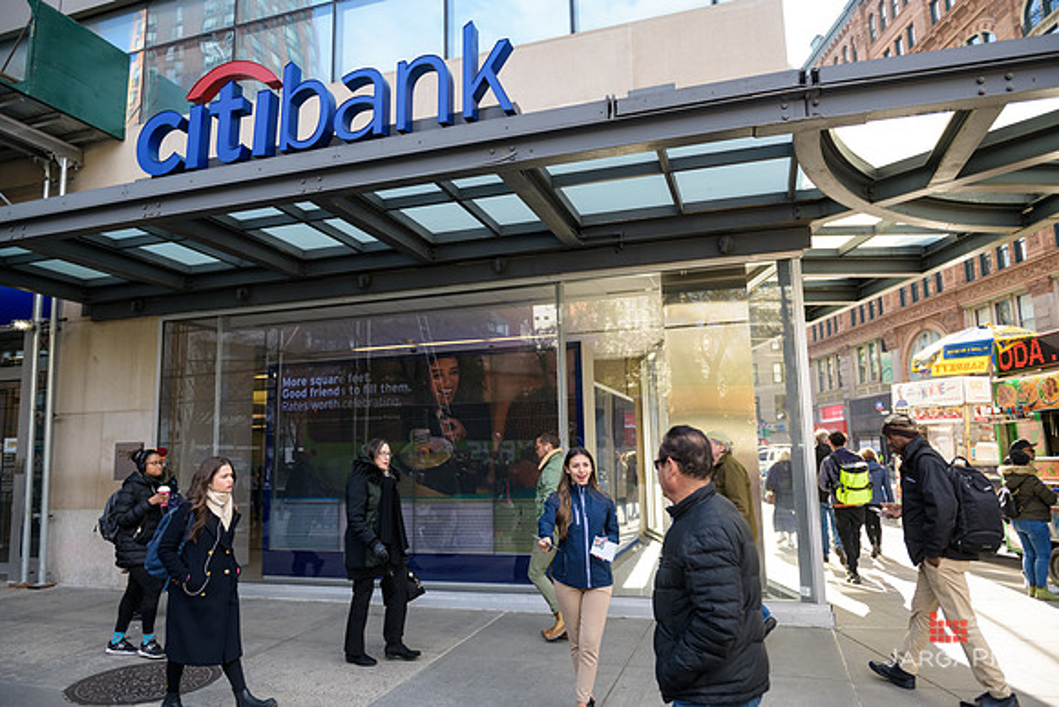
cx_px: 530
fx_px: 706
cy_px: 354
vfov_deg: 53.2
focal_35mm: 24
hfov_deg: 73.7
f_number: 3.2
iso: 400
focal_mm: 24
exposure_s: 1/800
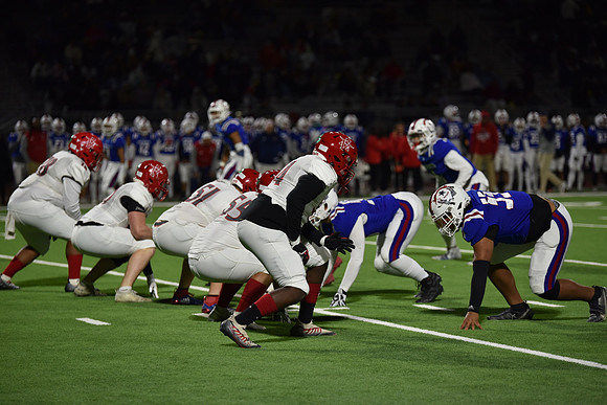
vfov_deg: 8.3
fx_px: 2783
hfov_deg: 12.4
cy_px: 202
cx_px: 304
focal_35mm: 165
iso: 1250
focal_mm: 165
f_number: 2.8
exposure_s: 1/500
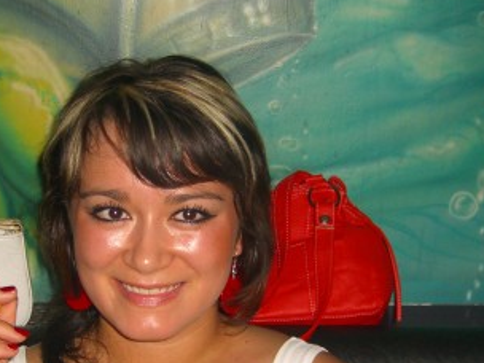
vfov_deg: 19.5
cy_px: 282
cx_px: 188
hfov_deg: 25.9
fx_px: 1049
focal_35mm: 75
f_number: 2.8
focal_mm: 7.9
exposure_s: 1/60
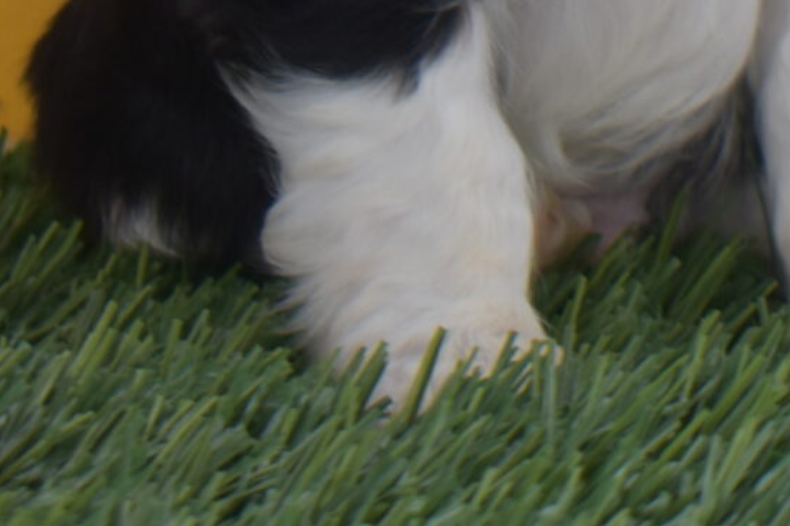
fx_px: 5813
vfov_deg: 5.2
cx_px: 796
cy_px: -180
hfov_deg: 7.7
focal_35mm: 265
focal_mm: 38
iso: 200
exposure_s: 1/125
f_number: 4.8
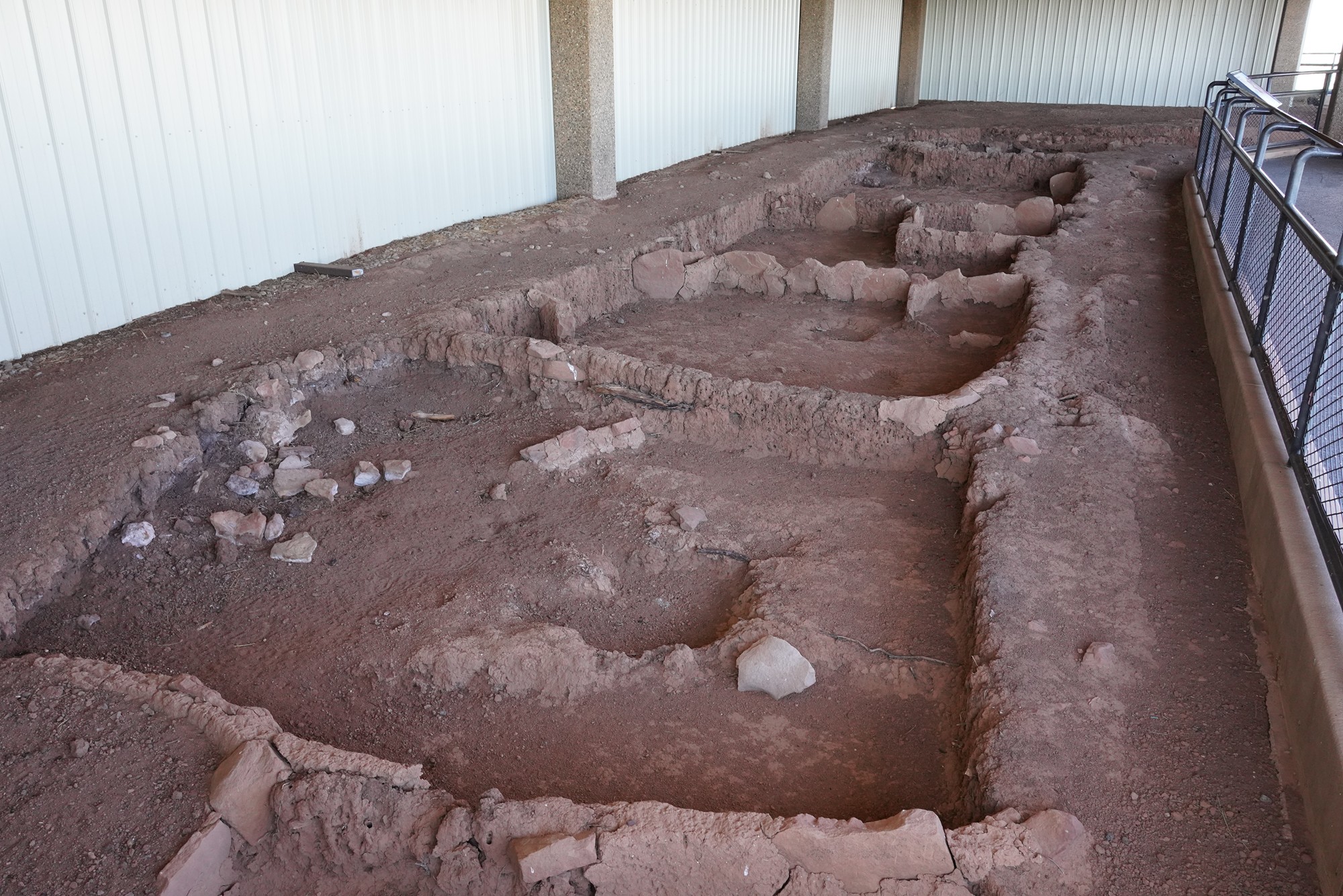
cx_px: 672
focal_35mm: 28
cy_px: 448
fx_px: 1045
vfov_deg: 46.4
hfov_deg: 65.5
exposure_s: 1/100
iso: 3200
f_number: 10
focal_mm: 28
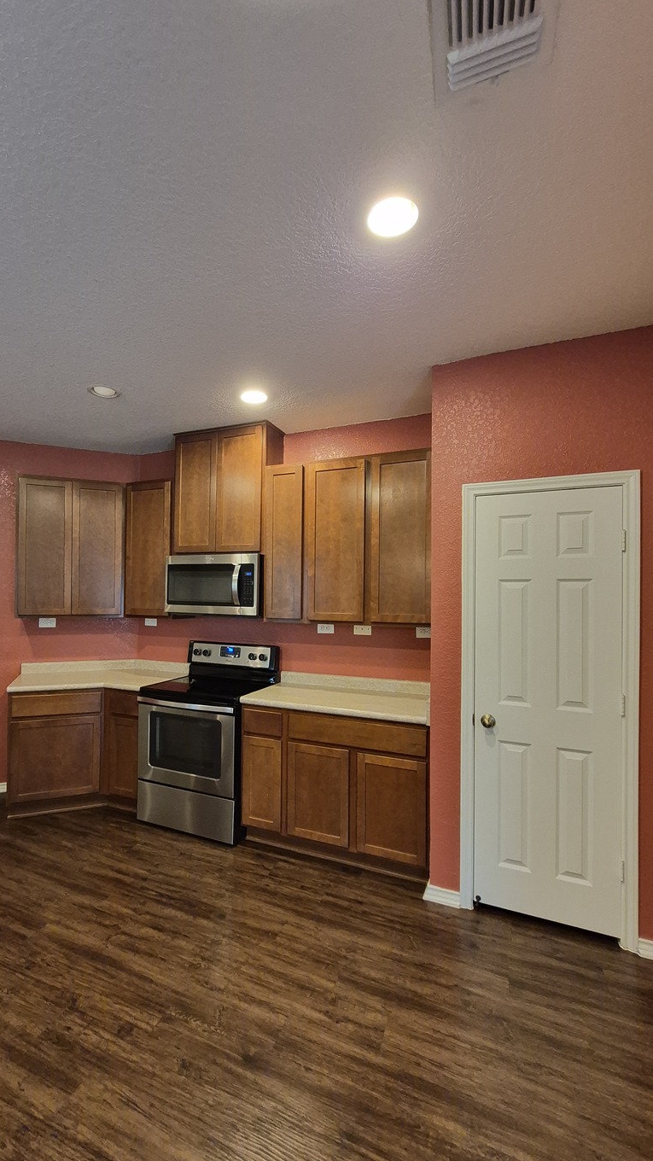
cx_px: 277
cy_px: 604
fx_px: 462
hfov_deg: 70.1
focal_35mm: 15
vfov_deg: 102.9
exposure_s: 1/60
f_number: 2.2
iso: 640
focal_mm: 1.74
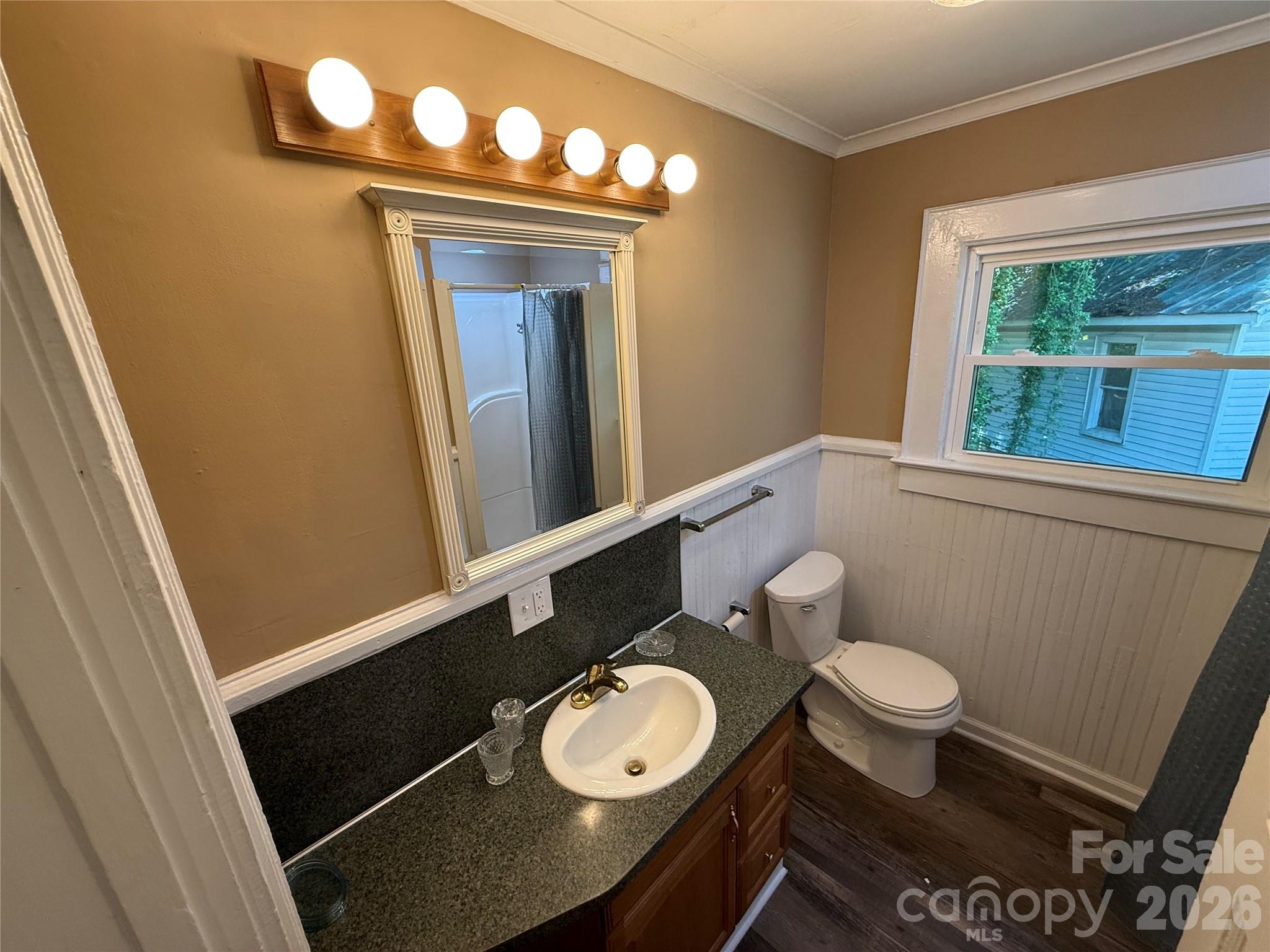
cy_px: 476
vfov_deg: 85.7
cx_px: 635
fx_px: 514
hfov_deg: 102.1
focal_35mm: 14
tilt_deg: -17.4
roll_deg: +3.0
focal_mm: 2.22
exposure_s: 1/120
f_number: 2.2
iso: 160
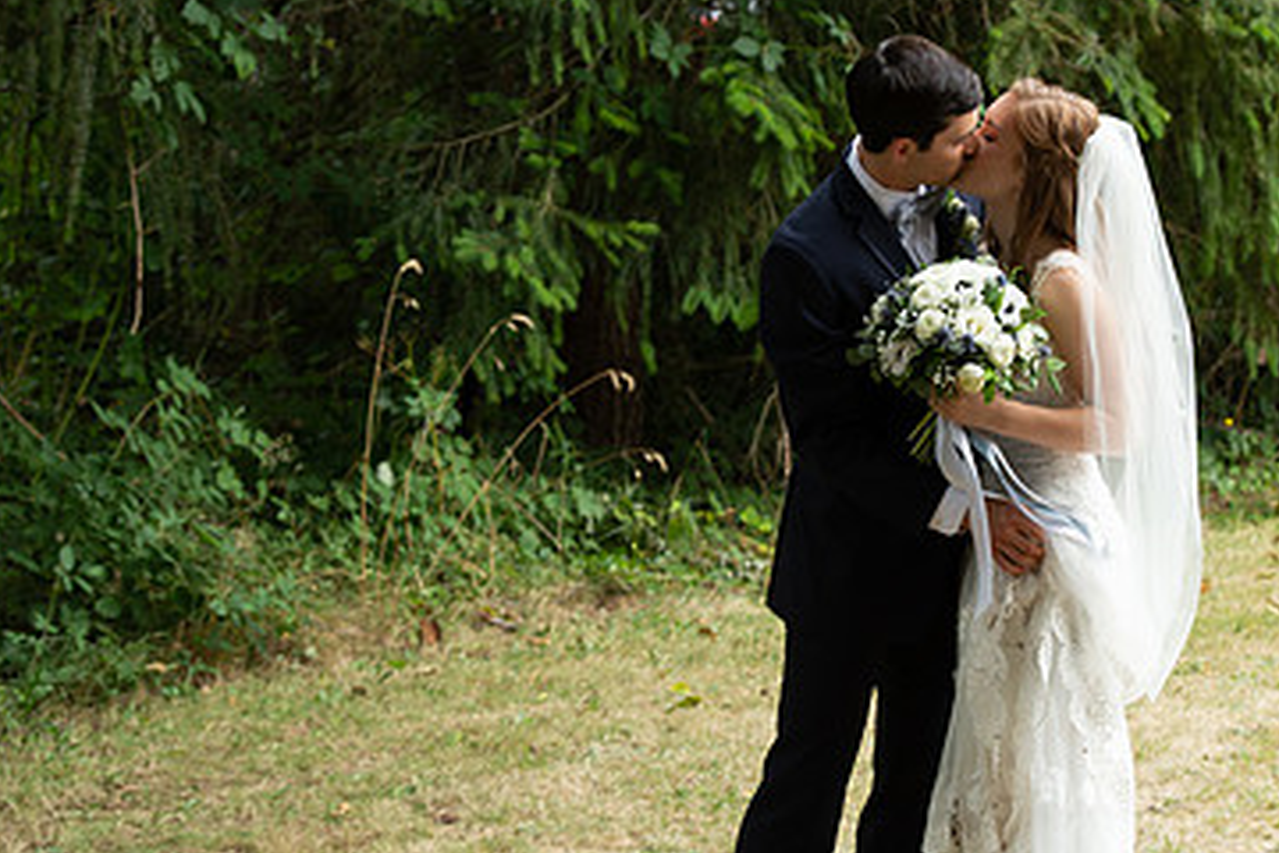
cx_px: 895
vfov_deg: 9.5
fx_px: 5151
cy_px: 325
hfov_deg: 14.1
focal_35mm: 145
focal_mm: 90
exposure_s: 1/125
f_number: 5.6
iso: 400
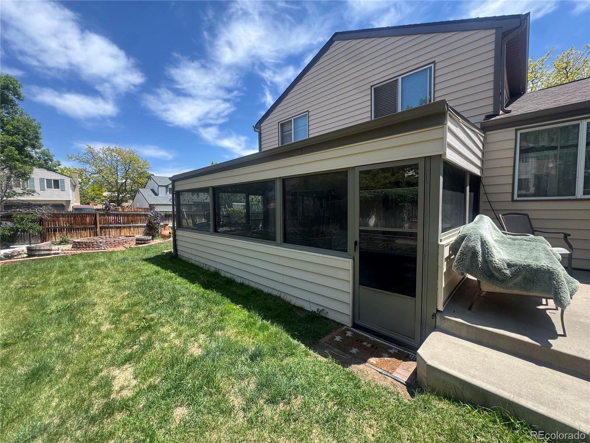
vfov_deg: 85.7
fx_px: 239
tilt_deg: +0.2
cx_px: 295
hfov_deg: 102.1
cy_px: 222
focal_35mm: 14
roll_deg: +0.7
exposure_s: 1/448
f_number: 2.2
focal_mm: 2.22
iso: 40
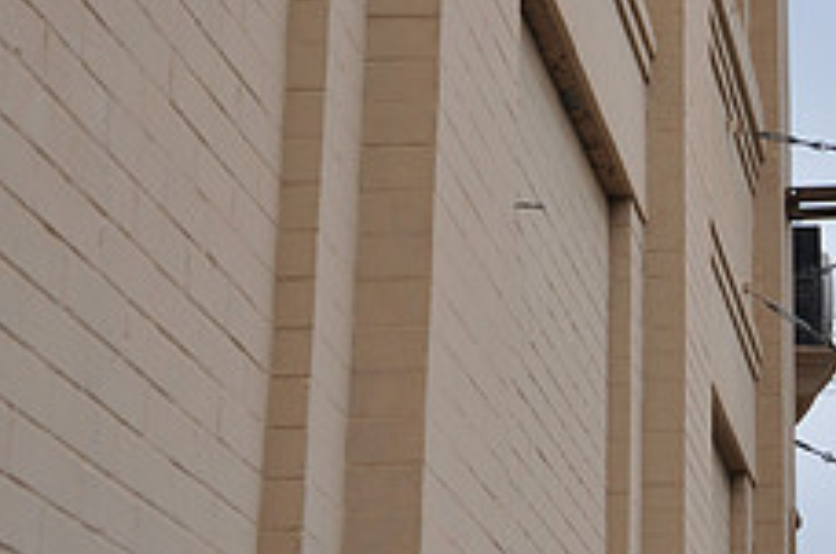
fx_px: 2827
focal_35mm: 122
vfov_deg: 11.2
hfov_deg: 16.2
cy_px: 141
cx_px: 997
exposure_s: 1/200
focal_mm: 32
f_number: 7.1
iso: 200
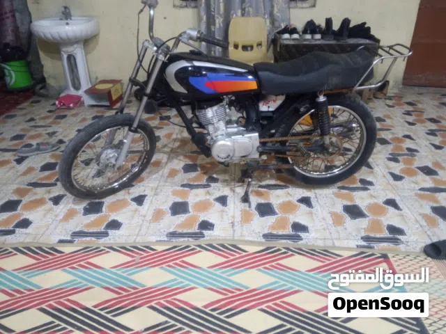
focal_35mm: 23
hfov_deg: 73.9
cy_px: 167
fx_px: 296
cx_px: 223
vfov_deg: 58.9
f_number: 1.6
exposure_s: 1/20
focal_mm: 4.19
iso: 3102
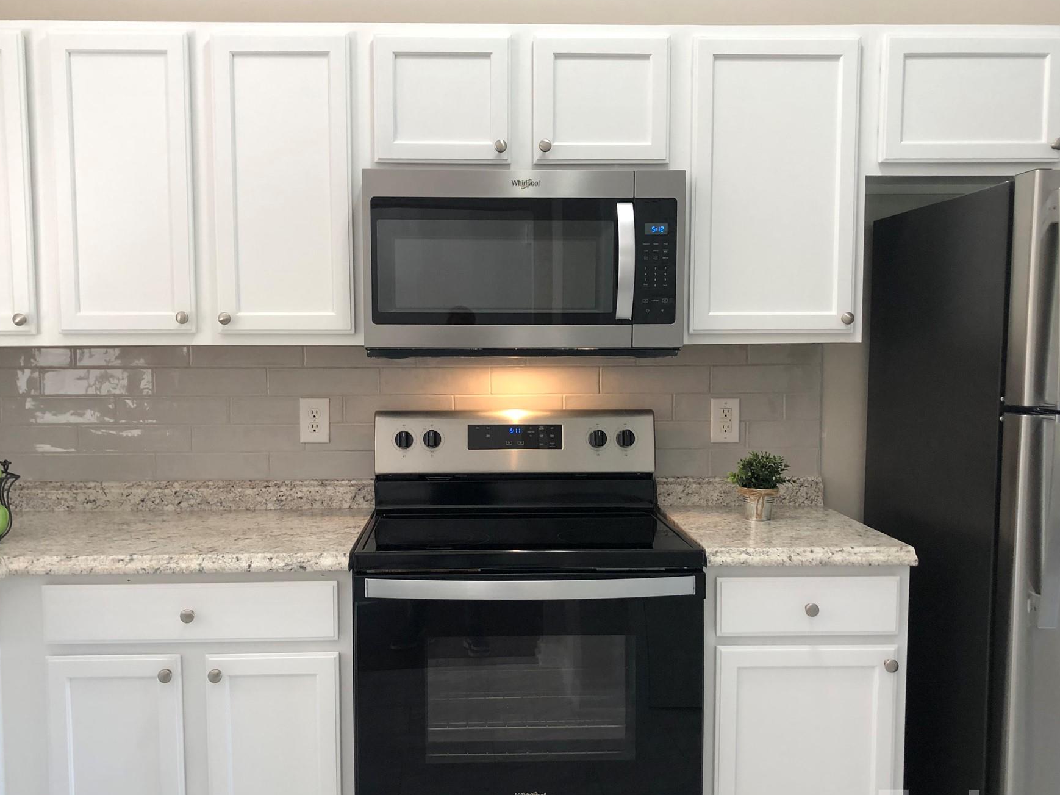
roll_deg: +1.1
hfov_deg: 55.3
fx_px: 1010
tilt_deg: -7.0
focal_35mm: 33
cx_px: 489
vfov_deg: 42.9
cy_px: 441
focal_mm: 3.99
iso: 32
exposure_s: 1/30
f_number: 1.8
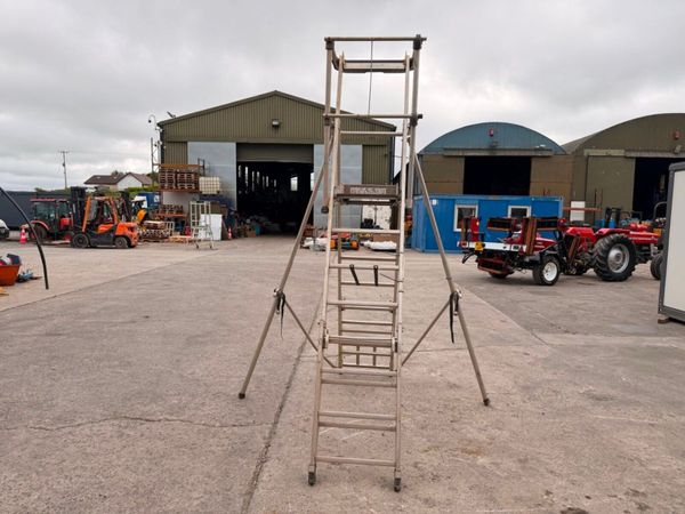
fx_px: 475
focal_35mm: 24
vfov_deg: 56.8
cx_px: 342
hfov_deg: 71.6
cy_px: 257
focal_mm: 6.76
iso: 100
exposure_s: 1/2232
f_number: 1.78
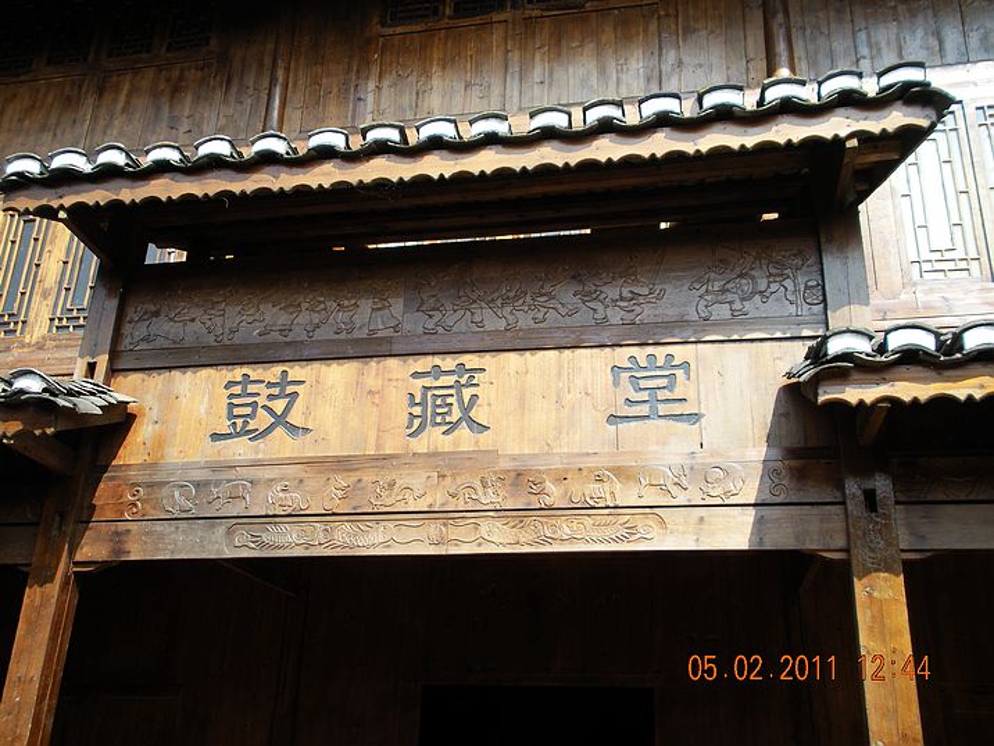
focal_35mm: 36
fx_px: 1034
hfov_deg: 51.4
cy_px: 373
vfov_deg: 39.7
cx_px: 497
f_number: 3.5
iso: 64
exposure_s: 1/231
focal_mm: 6.3
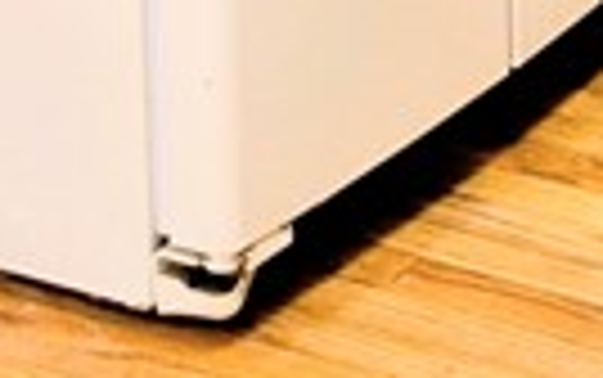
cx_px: 682
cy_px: -799
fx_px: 3454
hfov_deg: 9.9
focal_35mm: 210
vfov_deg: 5.8
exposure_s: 1/60
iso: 200
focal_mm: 5.4
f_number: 1.8
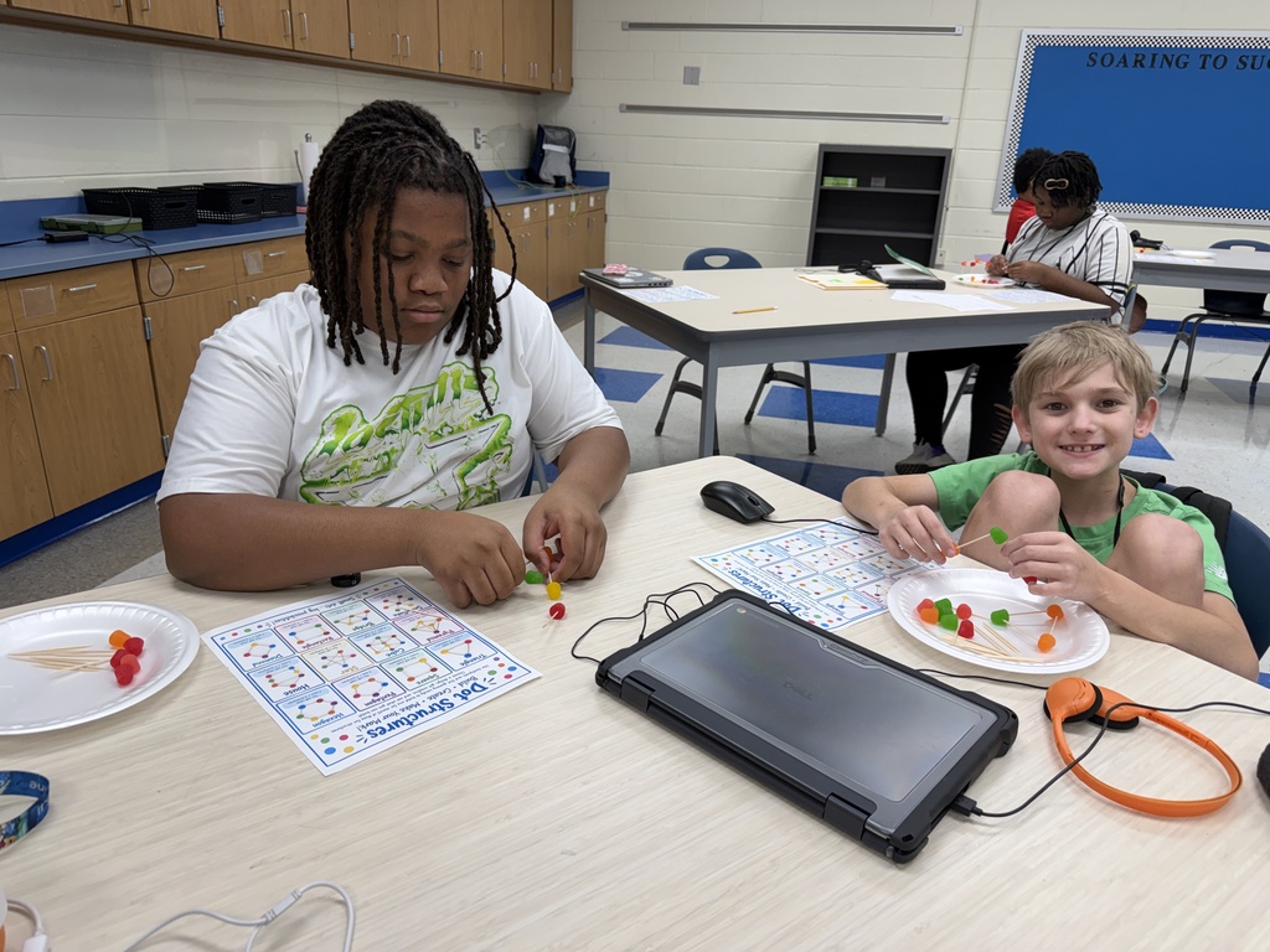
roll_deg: -1.8
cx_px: 635
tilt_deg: -21.0
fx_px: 881
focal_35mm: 24
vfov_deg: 56.8
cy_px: 476
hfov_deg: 71.6
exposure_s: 1/120
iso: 100
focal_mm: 6.76
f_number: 1.78
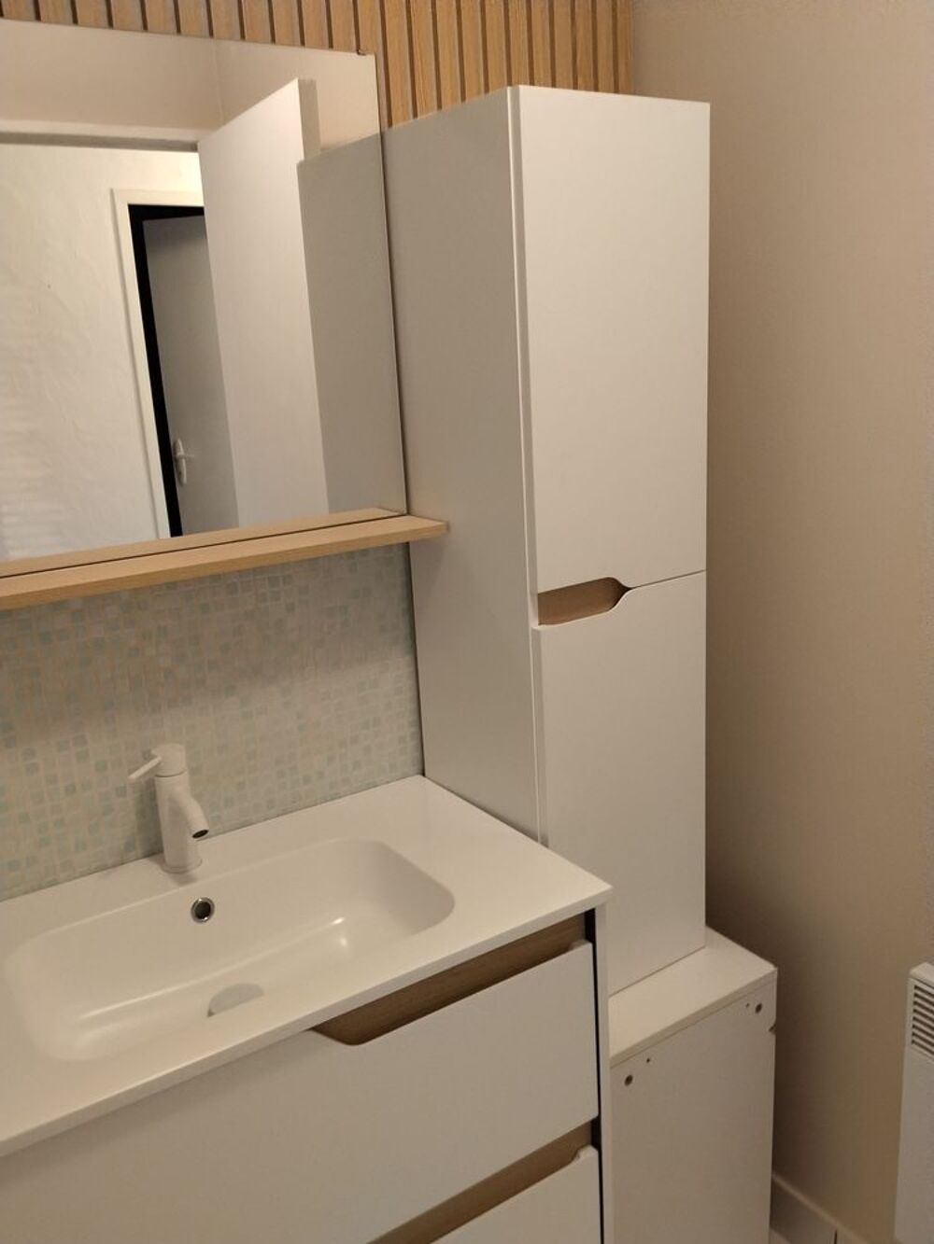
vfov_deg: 61.7
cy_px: 622
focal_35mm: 29
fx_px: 1043
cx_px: 467
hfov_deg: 48.2
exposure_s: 1/33.3
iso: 400
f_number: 1.8
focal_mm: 4.22
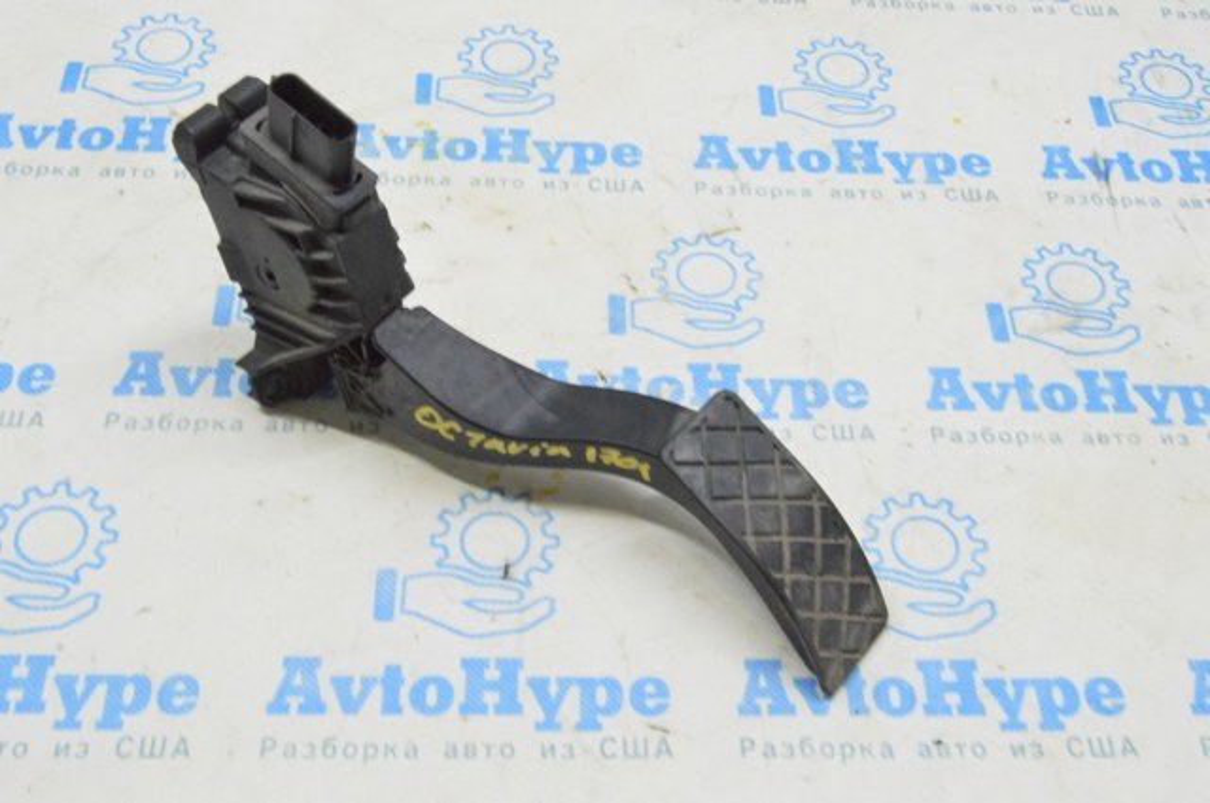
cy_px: 402
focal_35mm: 45
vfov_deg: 29.8
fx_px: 1511
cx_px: 605
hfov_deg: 43.7
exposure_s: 1/15
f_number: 20
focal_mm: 30
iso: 6400
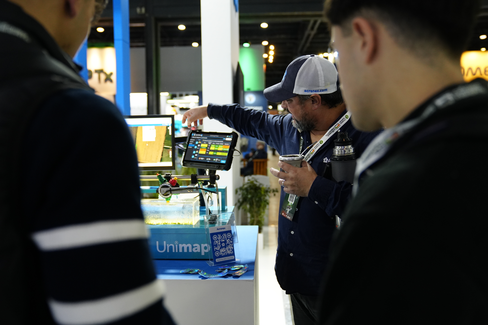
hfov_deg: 60.3
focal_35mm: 31
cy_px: 162
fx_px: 420
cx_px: 244
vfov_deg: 42.3
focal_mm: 31
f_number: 2.8
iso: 2500
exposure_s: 1/250
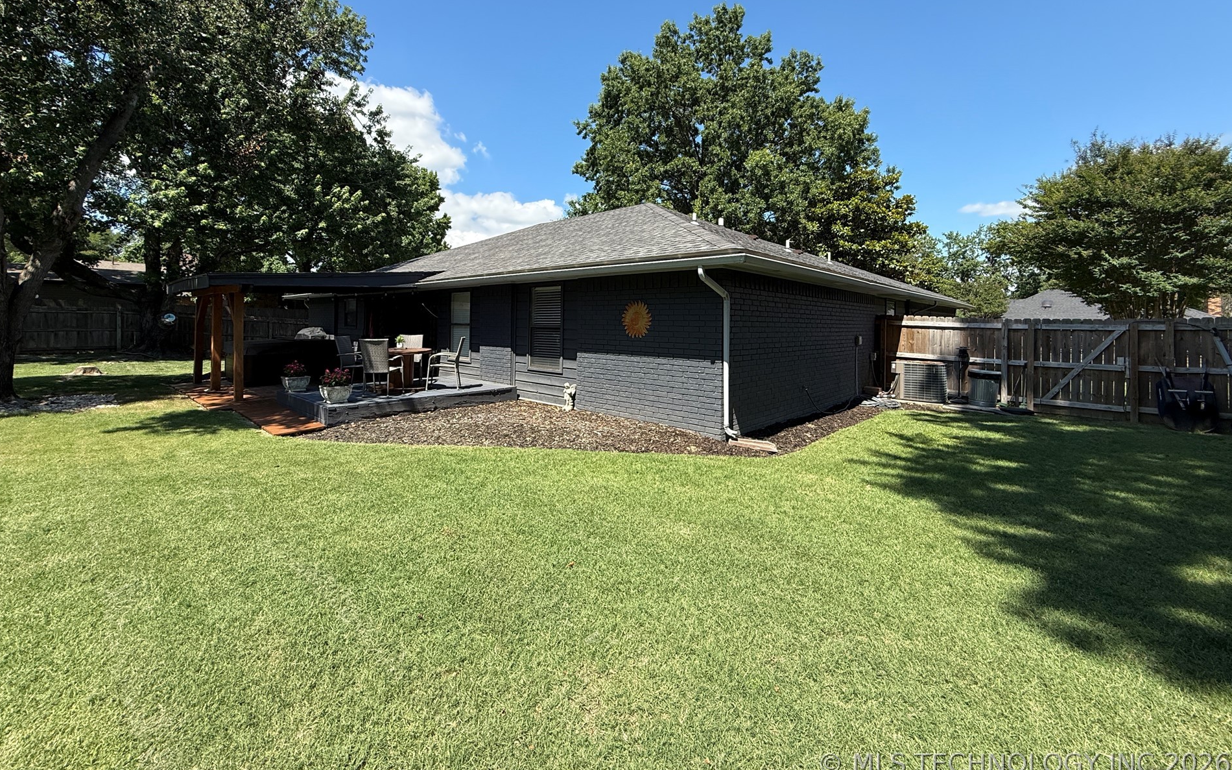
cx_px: 615
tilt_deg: +0.7
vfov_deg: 74.2
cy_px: 318
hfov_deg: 101.5
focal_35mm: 15
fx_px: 504
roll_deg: -0.5
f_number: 2.2
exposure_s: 1/1068
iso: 64
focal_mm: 2.22
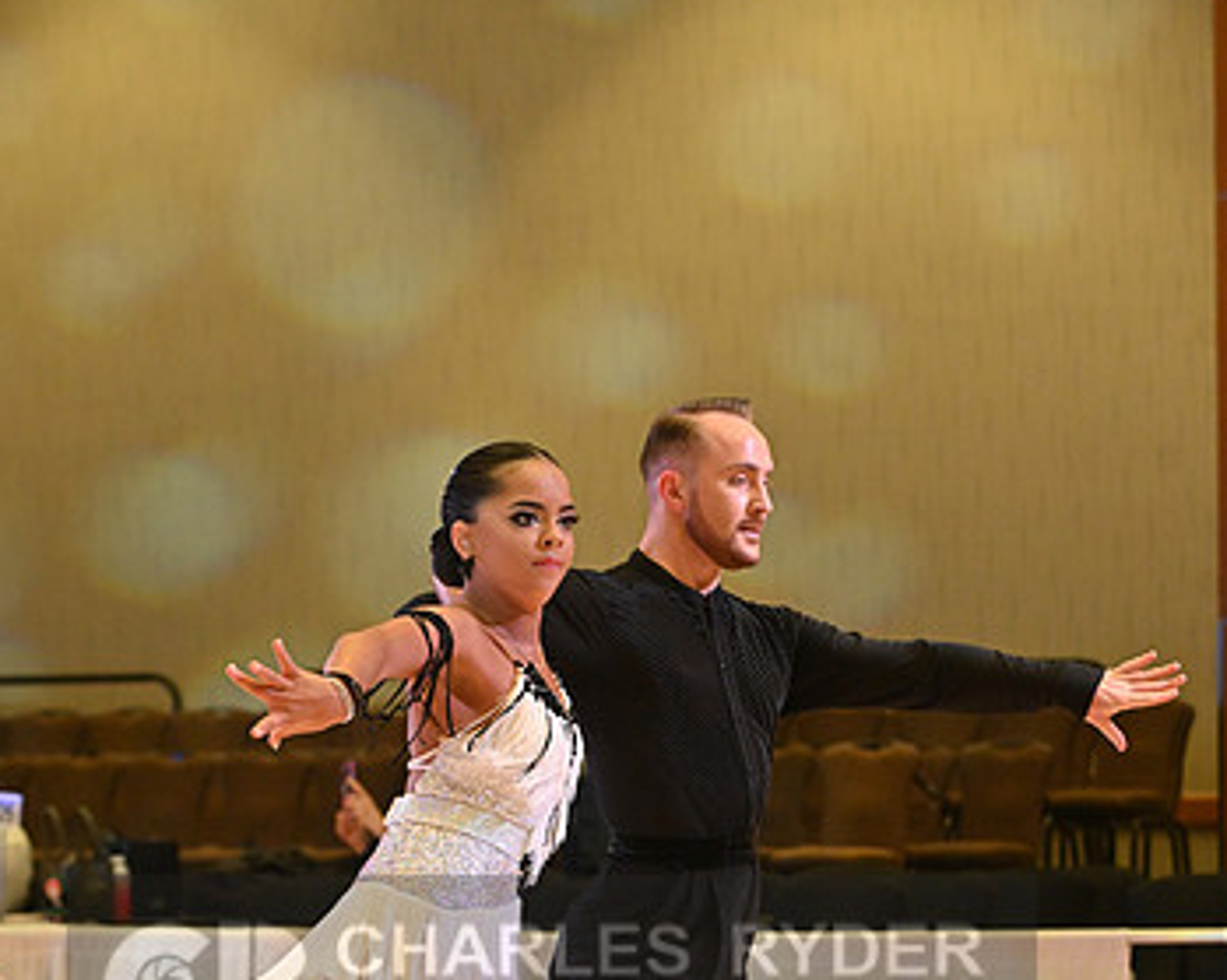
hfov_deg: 11.8
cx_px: 554
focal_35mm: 164
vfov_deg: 9.4
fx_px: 5954
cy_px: 994
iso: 4000
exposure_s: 1/400
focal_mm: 105
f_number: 5.6
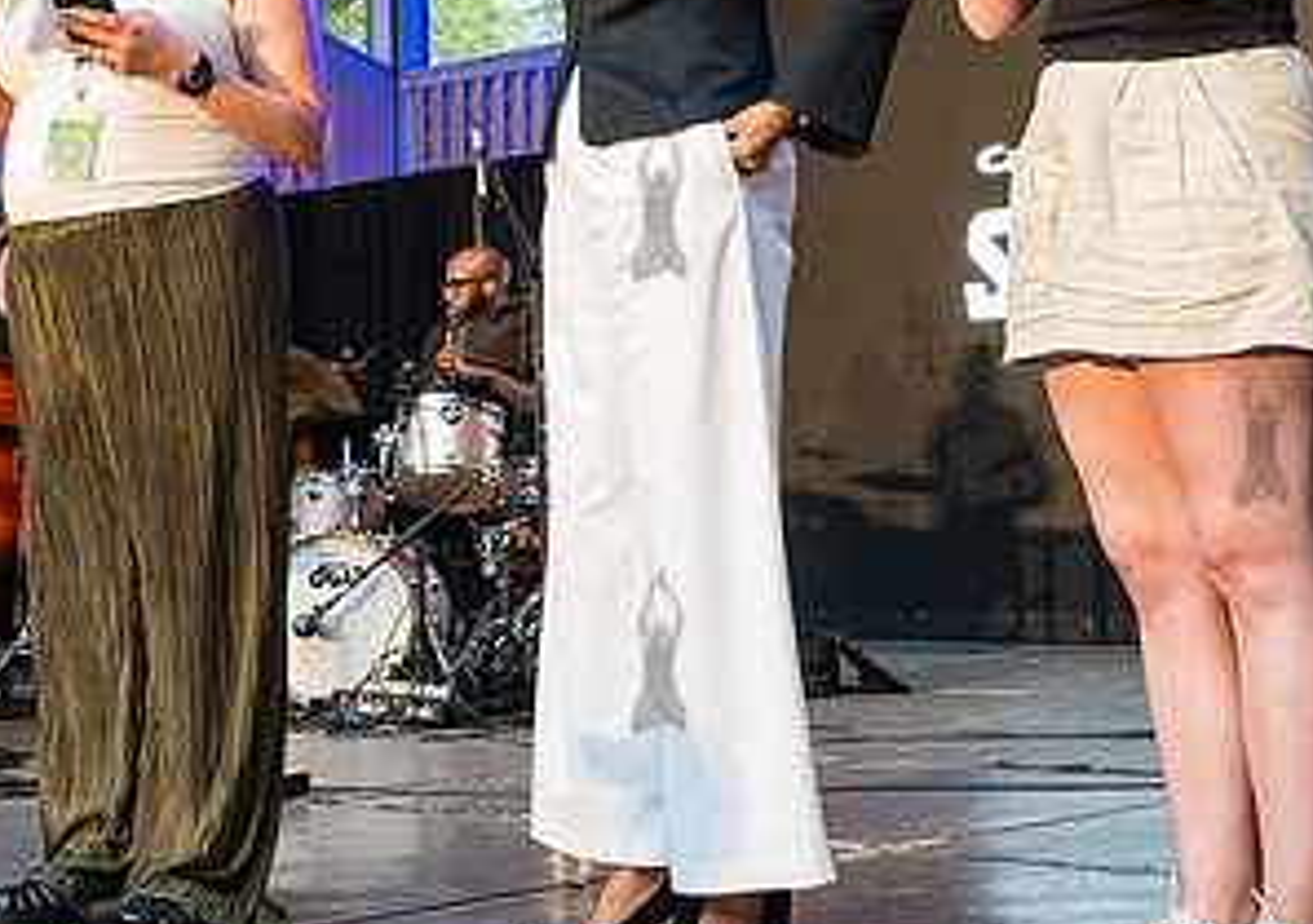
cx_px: 501
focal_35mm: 74
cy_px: 140
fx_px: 2746
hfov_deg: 26.8
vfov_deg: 18.9
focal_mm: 31
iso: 1000
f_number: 6.3
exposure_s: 1/50
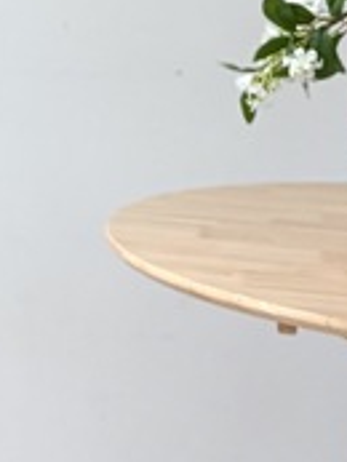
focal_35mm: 150
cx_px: -256
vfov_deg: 13.1
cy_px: 134
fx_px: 2002
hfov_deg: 9.5
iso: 80
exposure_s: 1/120
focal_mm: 5.96
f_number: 1.6
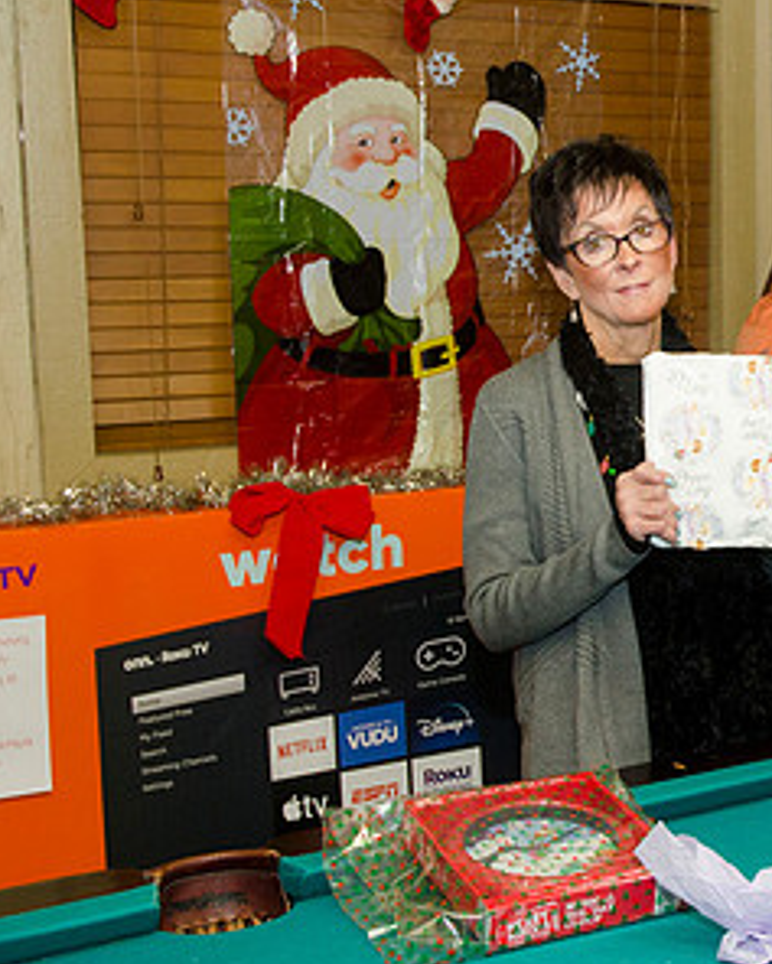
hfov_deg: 21.7
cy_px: 410
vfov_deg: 28.7
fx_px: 1884
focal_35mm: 66
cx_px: 886
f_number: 5.6
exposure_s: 1/60
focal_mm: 24
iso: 400
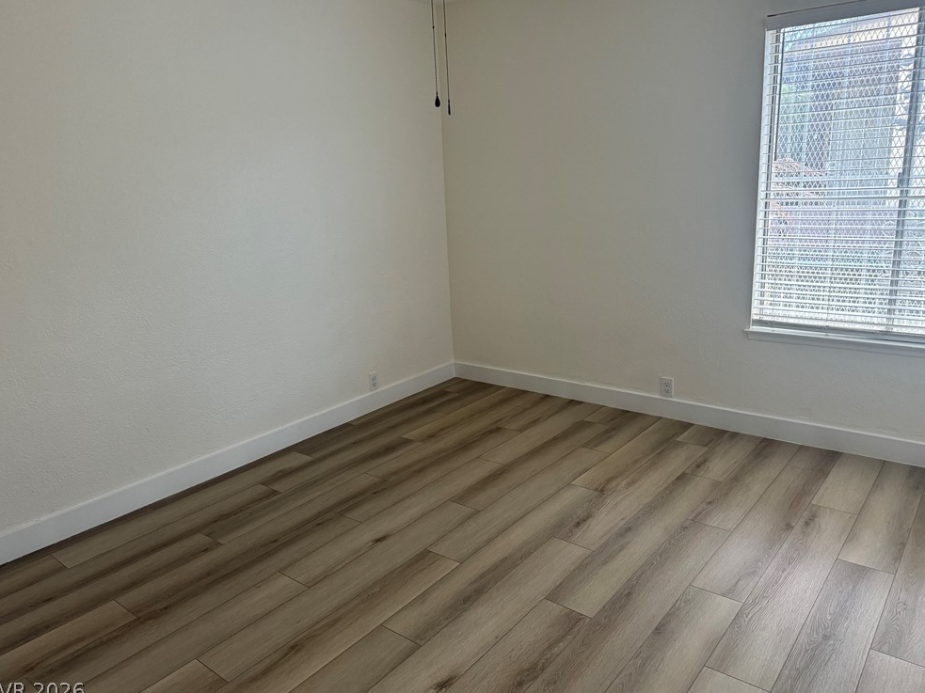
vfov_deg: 54.9
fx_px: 668
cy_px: 345
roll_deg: +2.2
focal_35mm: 25
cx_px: 464
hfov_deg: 69.4
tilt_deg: -14.1
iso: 250
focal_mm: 6.76
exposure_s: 1/60
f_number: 1.78
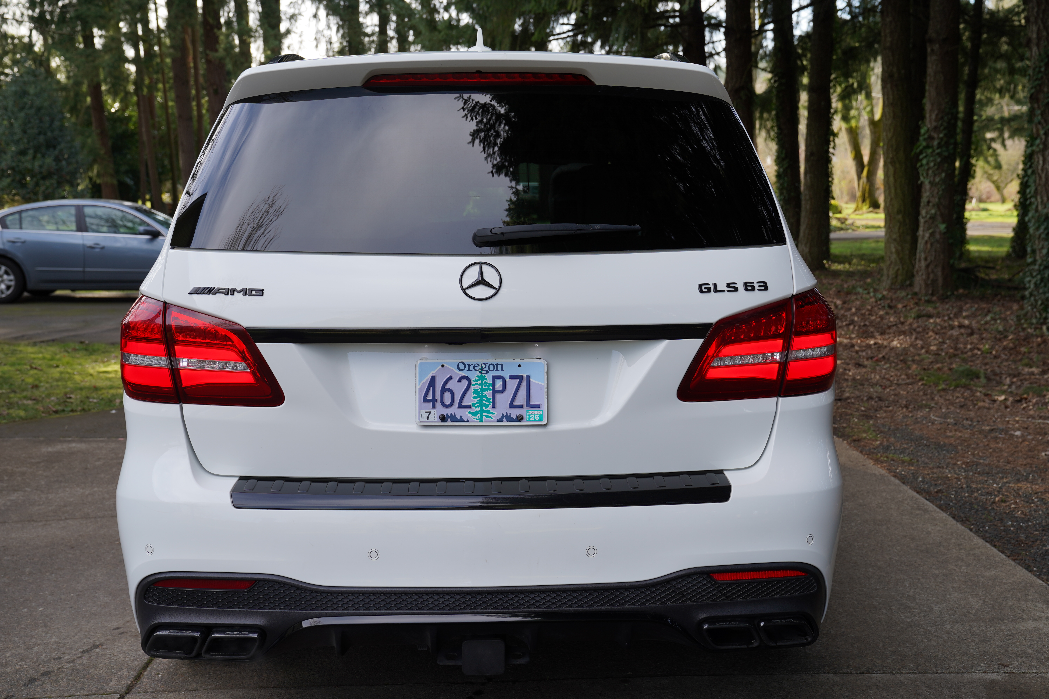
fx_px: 1195
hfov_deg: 47.4
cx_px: 524
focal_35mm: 41
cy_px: 350
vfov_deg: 32.6
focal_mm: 41
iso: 100
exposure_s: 1/100
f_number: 5.6
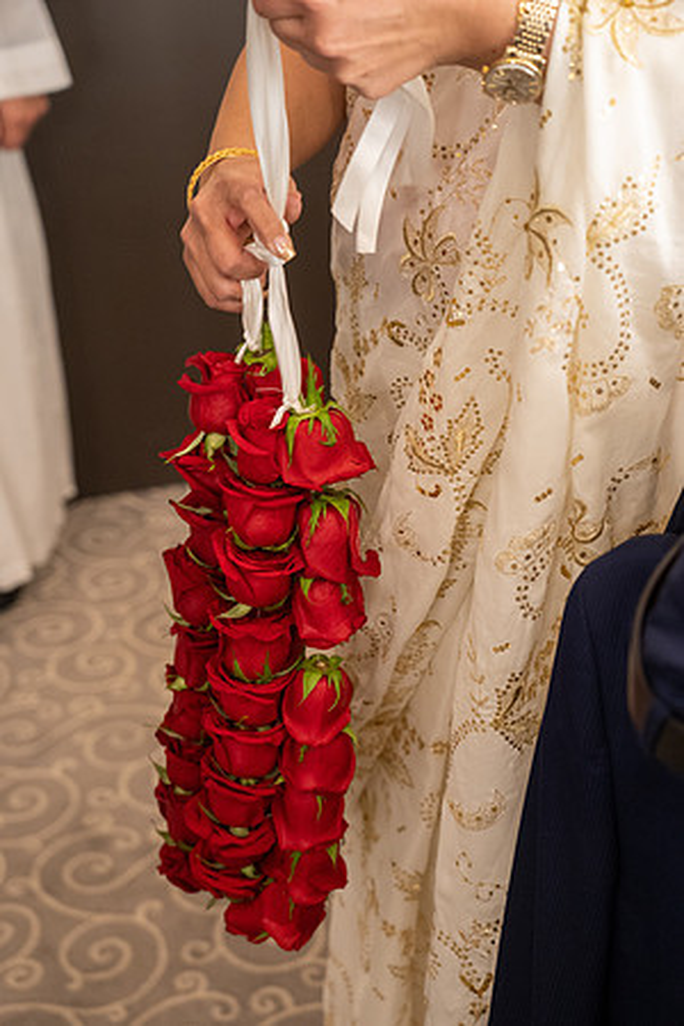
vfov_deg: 32.4
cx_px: 342
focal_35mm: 62
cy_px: 513
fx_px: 1767
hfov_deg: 21.9
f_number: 4
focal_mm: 62
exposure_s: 1/160
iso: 5000
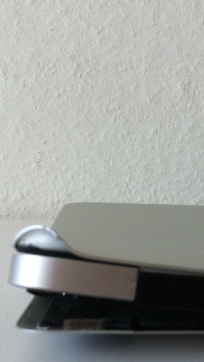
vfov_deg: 32.3
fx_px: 625
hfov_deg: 18.4
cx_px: 157
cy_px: 211
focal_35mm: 65
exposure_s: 1/120
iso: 100
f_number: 2.8
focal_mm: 3.85
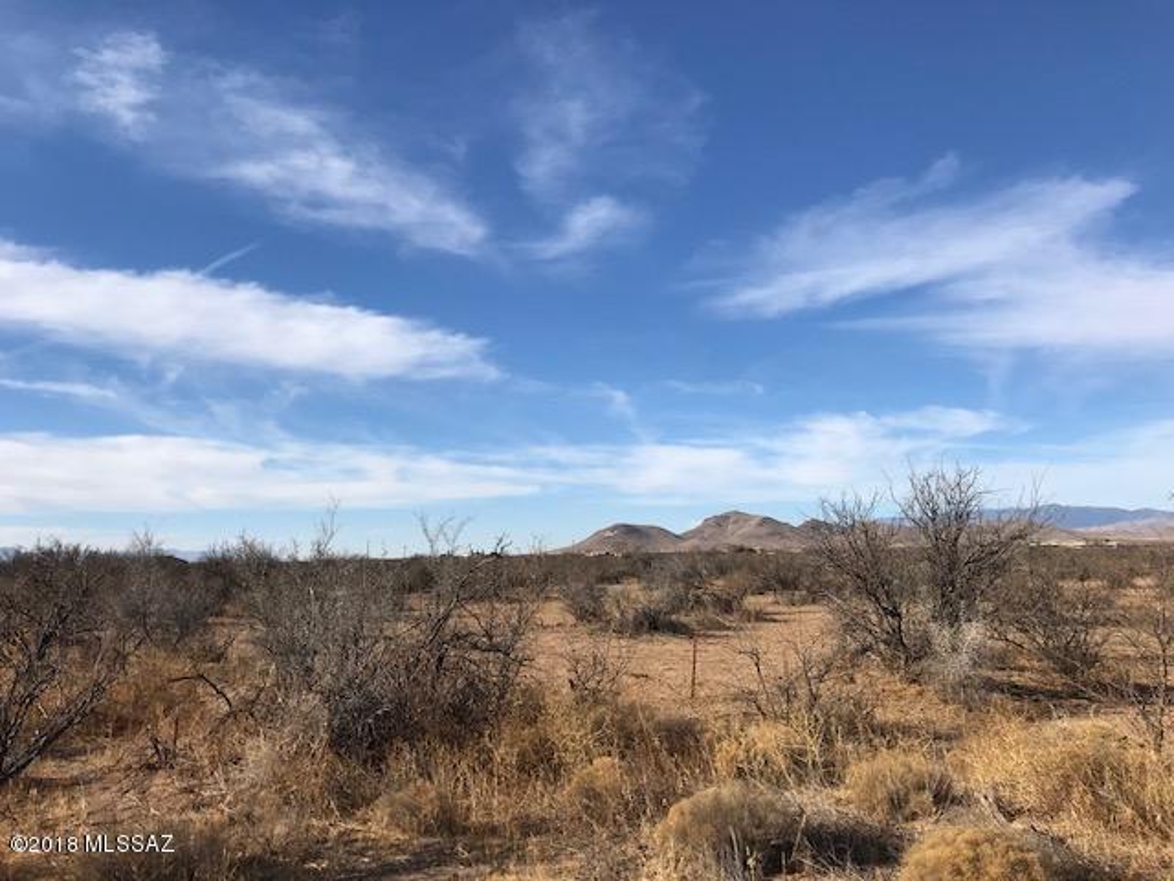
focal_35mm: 28
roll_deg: -0.7
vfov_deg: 49.7
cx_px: 587
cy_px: 440
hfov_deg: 63.4
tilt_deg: +8.8
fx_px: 950
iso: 20
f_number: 1.8
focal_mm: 3.99
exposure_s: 1/3300
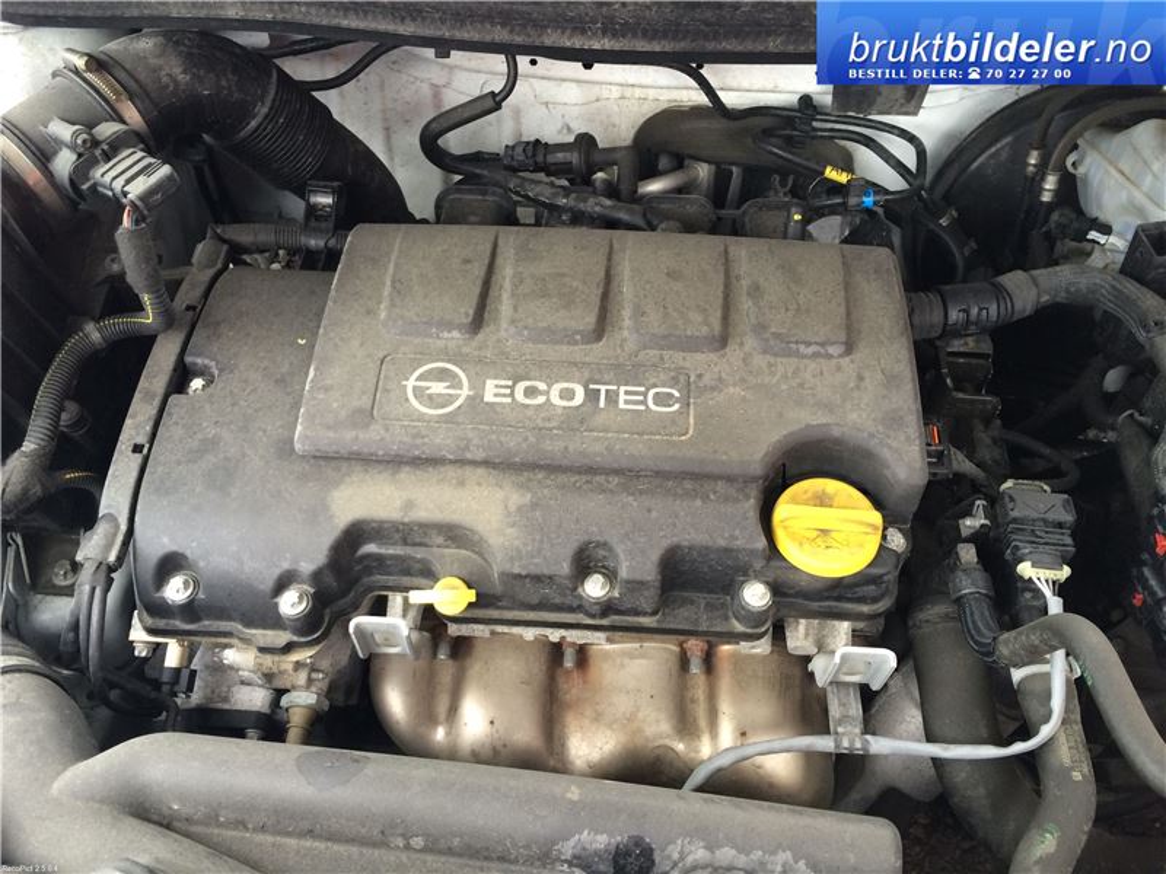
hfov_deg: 61.7
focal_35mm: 29
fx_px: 977
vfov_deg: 48.2
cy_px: 437
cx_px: 583
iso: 80
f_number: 2.2
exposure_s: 1/30
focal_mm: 4.15
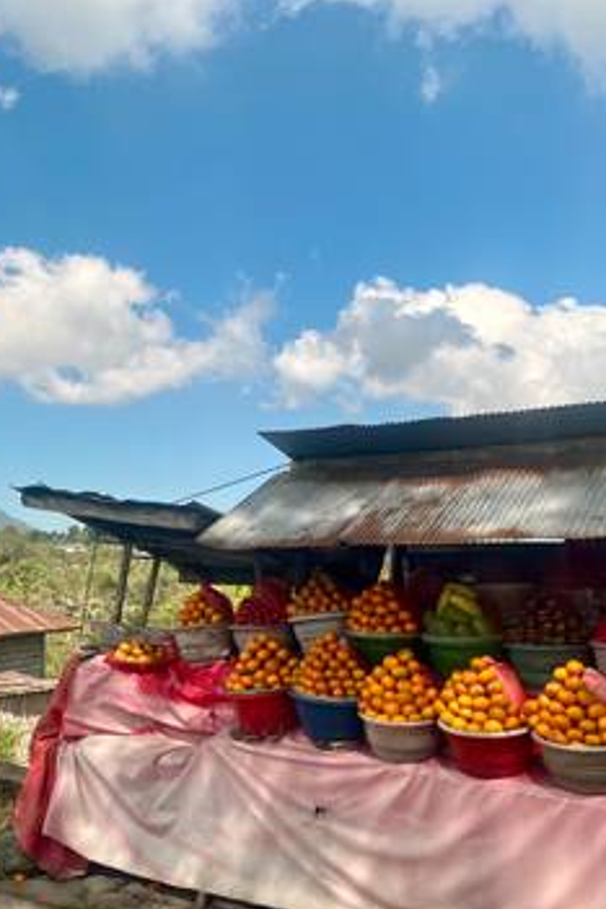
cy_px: 456
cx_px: 212
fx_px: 934
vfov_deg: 51.9
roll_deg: +1.9
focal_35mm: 37
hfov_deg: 35.7
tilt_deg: +7.2
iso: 50
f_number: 1.6
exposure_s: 1/542
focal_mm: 5.1
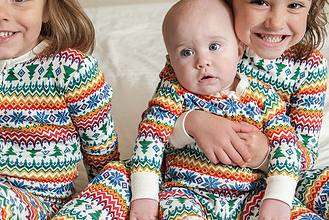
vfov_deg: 16.4
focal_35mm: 83
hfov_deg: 24.4
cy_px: 52
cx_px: 140
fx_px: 759
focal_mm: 45
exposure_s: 1/160
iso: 400
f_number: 4.5
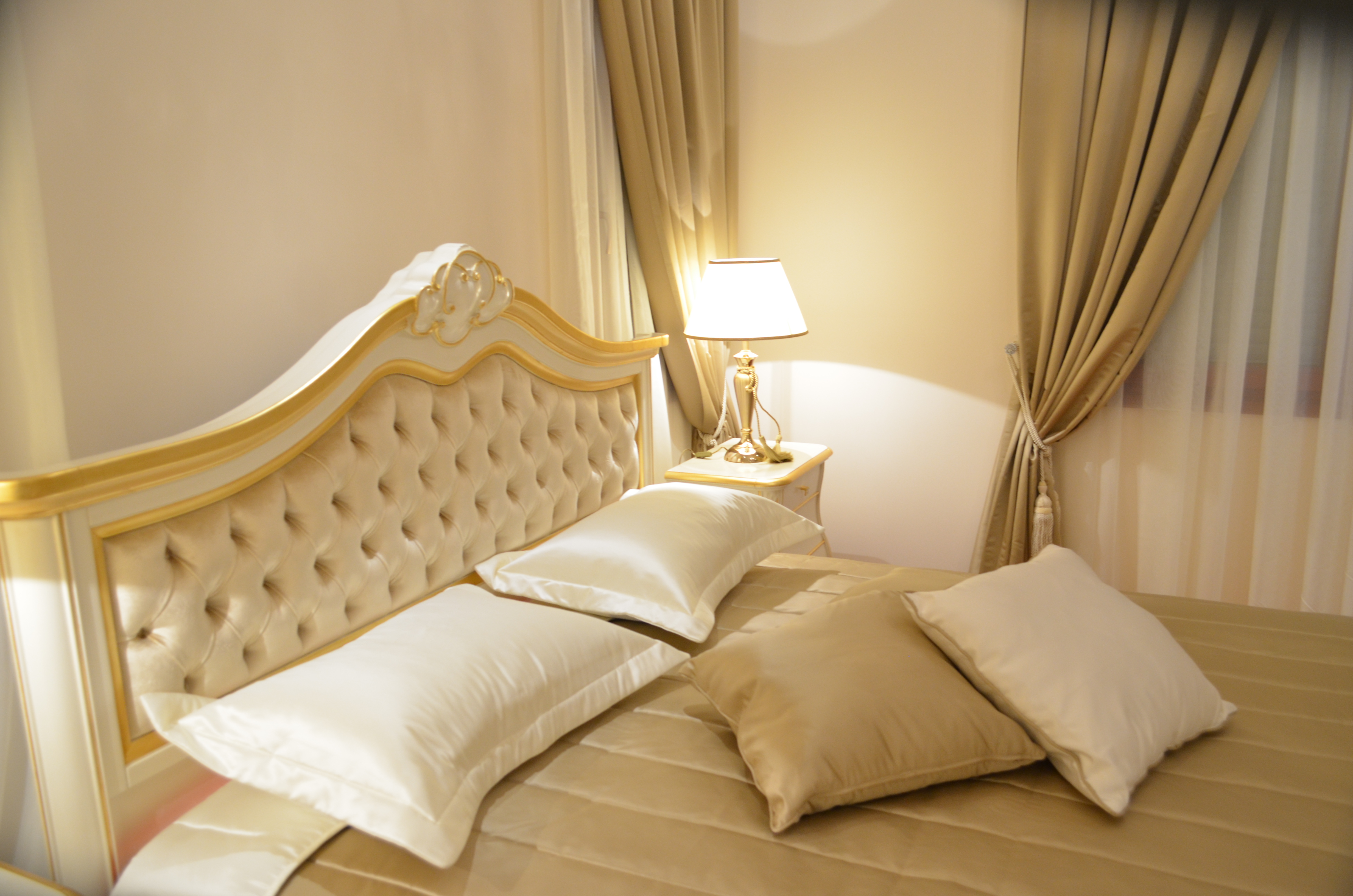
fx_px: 1013
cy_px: 448
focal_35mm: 27
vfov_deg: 47.7
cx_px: 676
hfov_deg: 67.5
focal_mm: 18
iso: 640
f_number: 4.5
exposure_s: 1/20
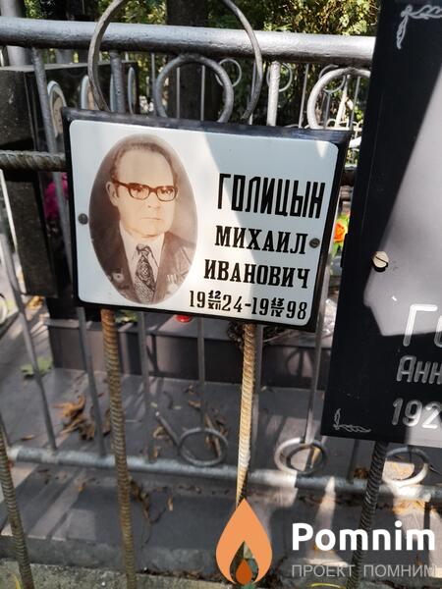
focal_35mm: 25
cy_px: 294
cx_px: 221
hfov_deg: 54.9
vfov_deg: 69.4
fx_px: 426
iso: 25
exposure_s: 1/100
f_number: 2
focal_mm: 4.6
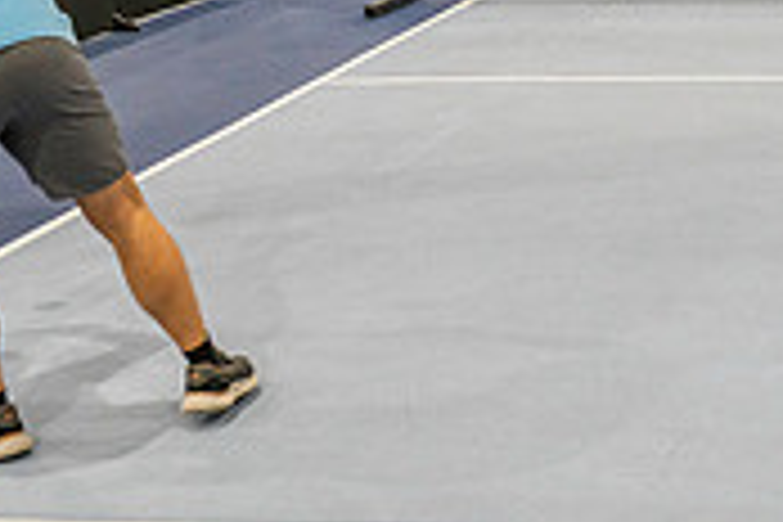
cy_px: -7
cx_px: 914
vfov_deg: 16.7
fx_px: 1740
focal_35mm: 80
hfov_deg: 23.4
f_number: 4.5
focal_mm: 24
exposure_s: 1/200
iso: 2000
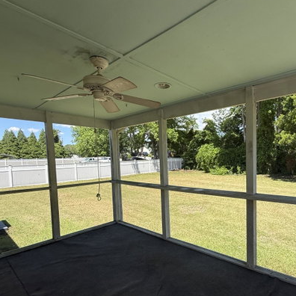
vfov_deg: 74.4
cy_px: 168
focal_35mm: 20
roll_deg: +0.2
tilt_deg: -4.0
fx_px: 193
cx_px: 189
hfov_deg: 73.2
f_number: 2.2
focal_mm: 2.22
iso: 50
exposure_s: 1/679
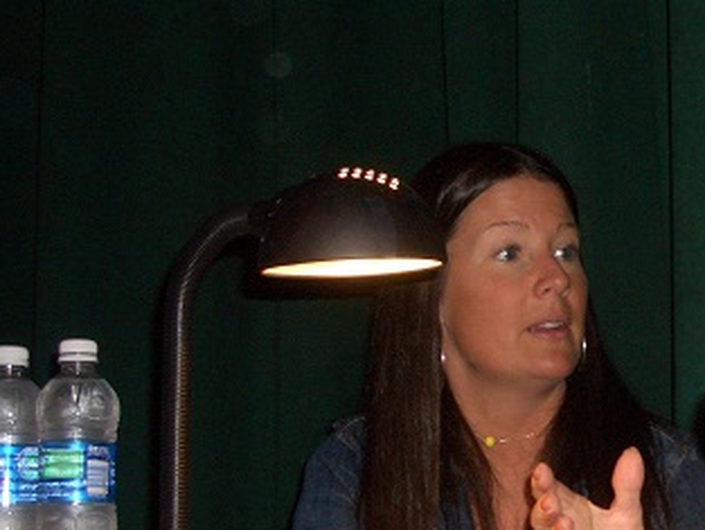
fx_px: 1915
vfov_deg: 15.7
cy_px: 327
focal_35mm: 94
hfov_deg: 20.3
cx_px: 671
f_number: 3.1
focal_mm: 8.2
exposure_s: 1/60
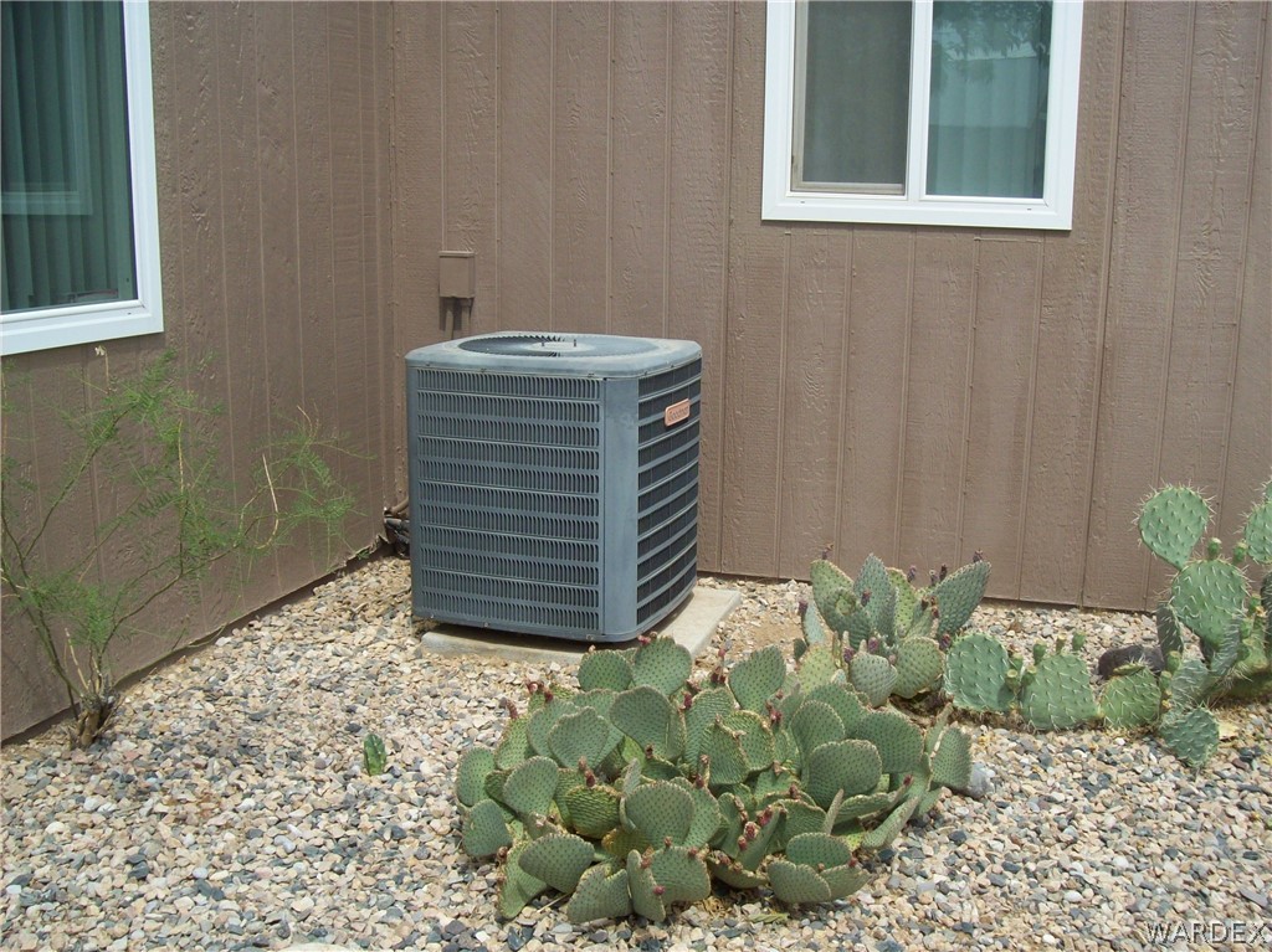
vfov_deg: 39.6
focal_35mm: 36
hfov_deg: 51.4
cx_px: 636
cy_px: 476
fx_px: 1322
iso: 80
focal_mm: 6
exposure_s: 1/330
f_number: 4.8
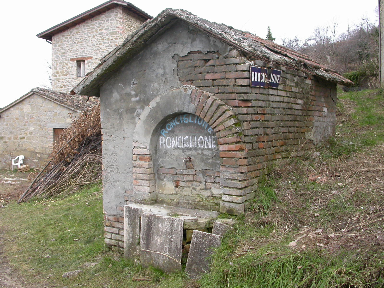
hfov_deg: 49.0
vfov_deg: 37.7
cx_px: 192
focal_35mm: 38
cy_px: 144
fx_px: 422
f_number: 4.7
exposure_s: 1/135
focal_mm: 7.85
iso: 100
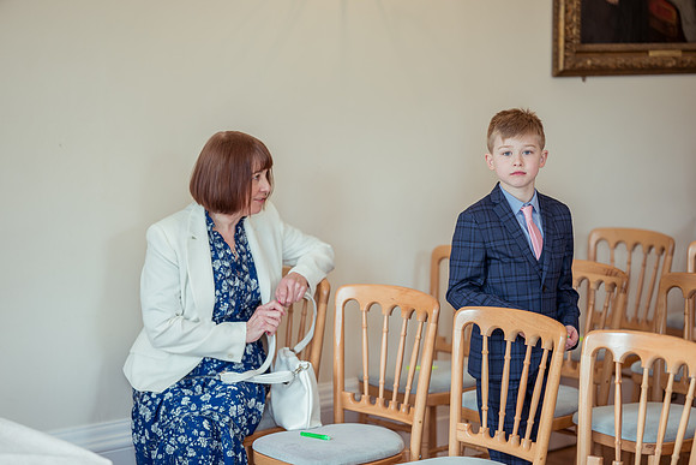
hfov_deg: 23.9
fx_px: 1646
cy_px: 232
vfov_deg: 16.1
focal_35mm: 85
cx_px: 348
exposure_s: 1/160
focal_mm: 85
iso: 160
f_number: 1.8
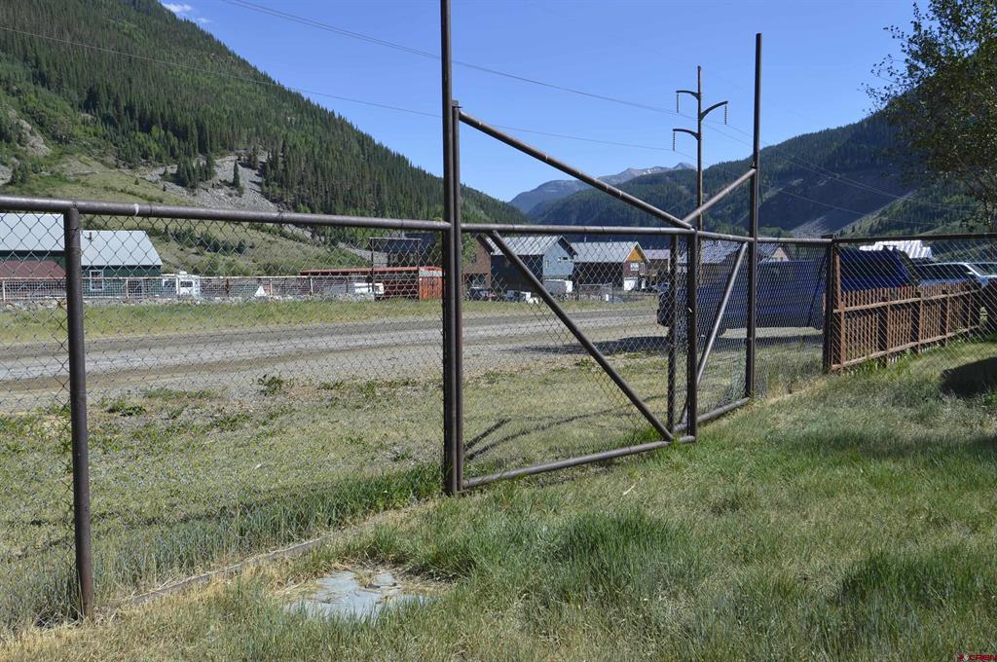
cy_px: 331
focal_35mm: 33
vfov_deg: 39.9
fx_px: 913
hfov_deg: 57.3
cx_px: 498
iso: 100
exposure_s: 1/250
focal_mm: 22
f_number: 8
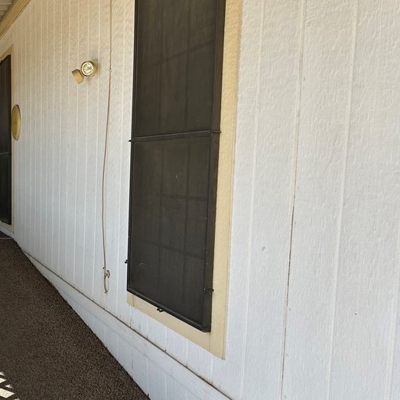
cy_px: 238
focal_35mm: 45
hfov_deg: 34.9
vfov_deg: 37.4
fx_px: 588
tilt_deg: -6.8
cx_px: 23
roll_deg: +0.6
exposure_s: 1/1645
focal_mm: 5.7
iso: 50
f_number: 1.5
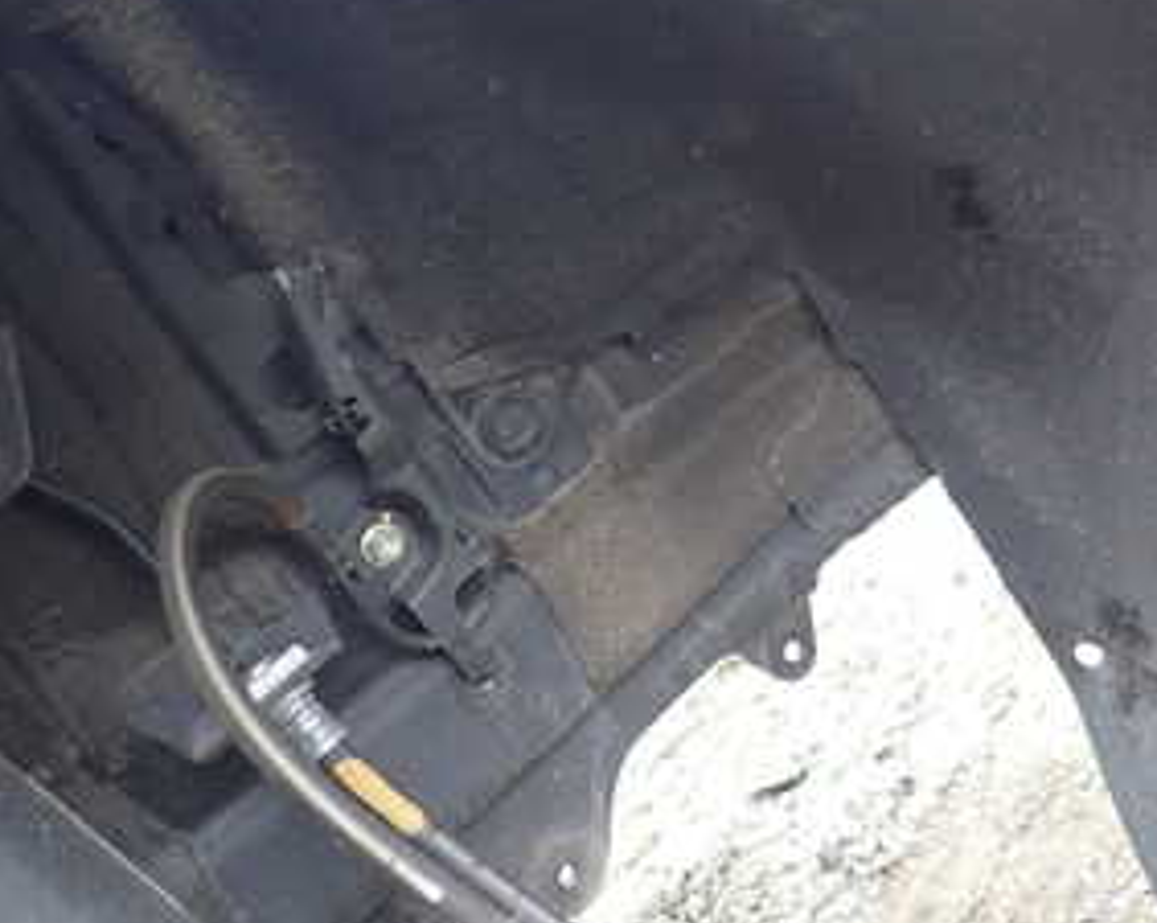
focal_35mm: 52
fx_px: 1779
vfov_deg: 27.9
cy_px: 74
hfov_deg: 33.0
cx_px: 1161
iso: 100
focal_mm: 4.5
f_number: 2
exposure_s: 1/100
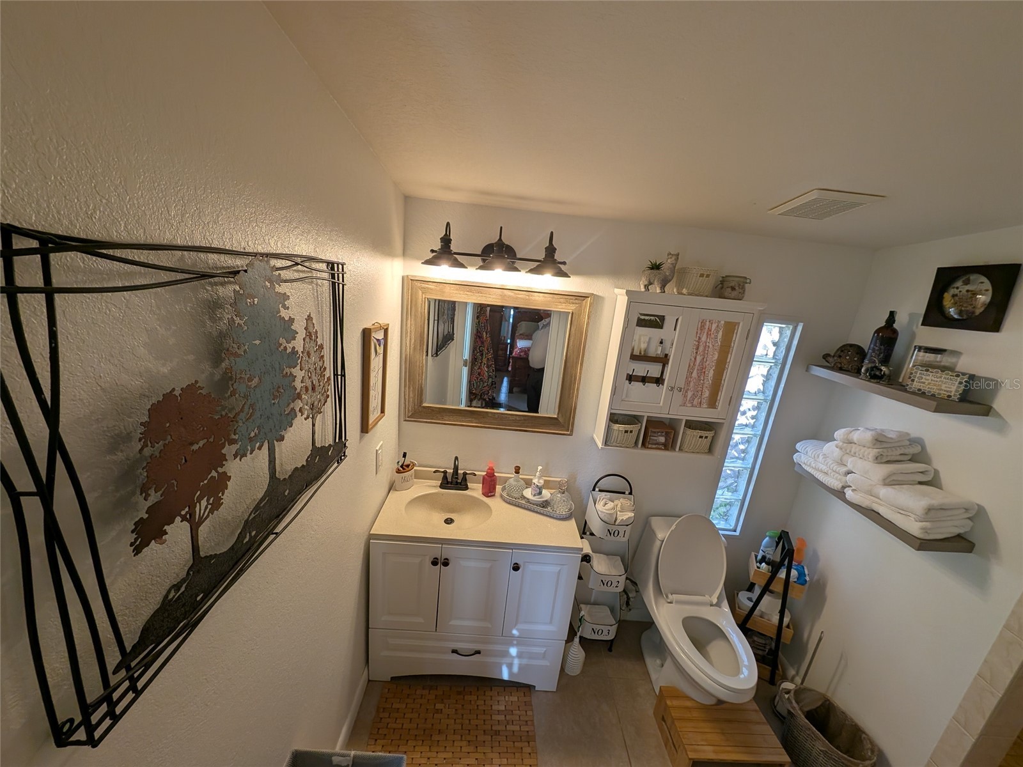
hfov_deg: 110.5
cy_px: 384
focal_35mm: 12
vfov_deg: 94.5
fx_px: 355
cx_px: 512
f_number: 1.95
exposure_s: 1/120
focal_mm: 2.23
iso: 78
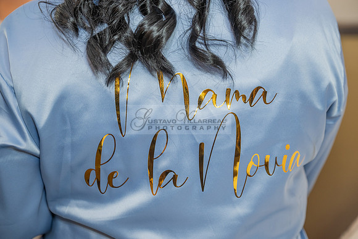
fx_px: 696
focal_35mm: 70
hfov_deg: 28.8
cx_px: 179
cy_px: 120
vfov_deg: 19.5
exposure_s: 1/100
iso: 500
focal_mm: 70
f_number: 3.5
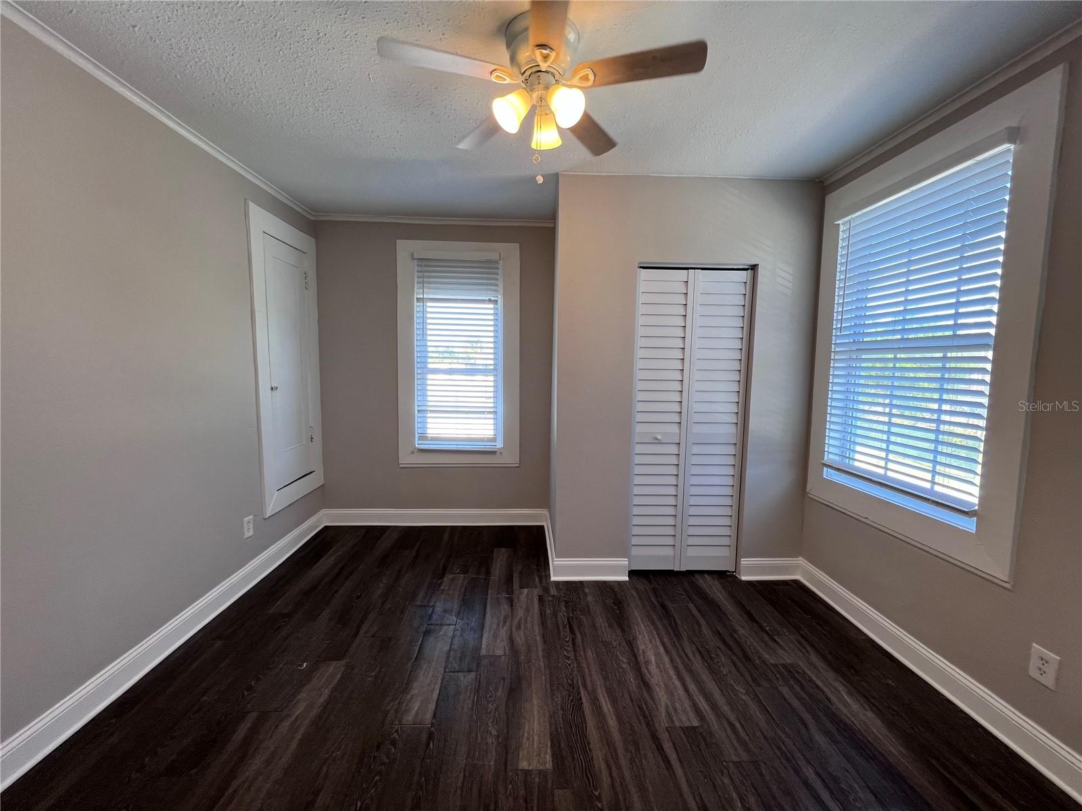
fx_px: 406
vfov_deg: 89.9
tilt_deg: -5.5
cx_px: 541
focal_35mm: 13
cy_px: 406
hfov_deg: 106.2
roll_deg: -1.6
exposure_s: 1/122
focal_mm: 1.57
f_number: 1.8
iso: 64
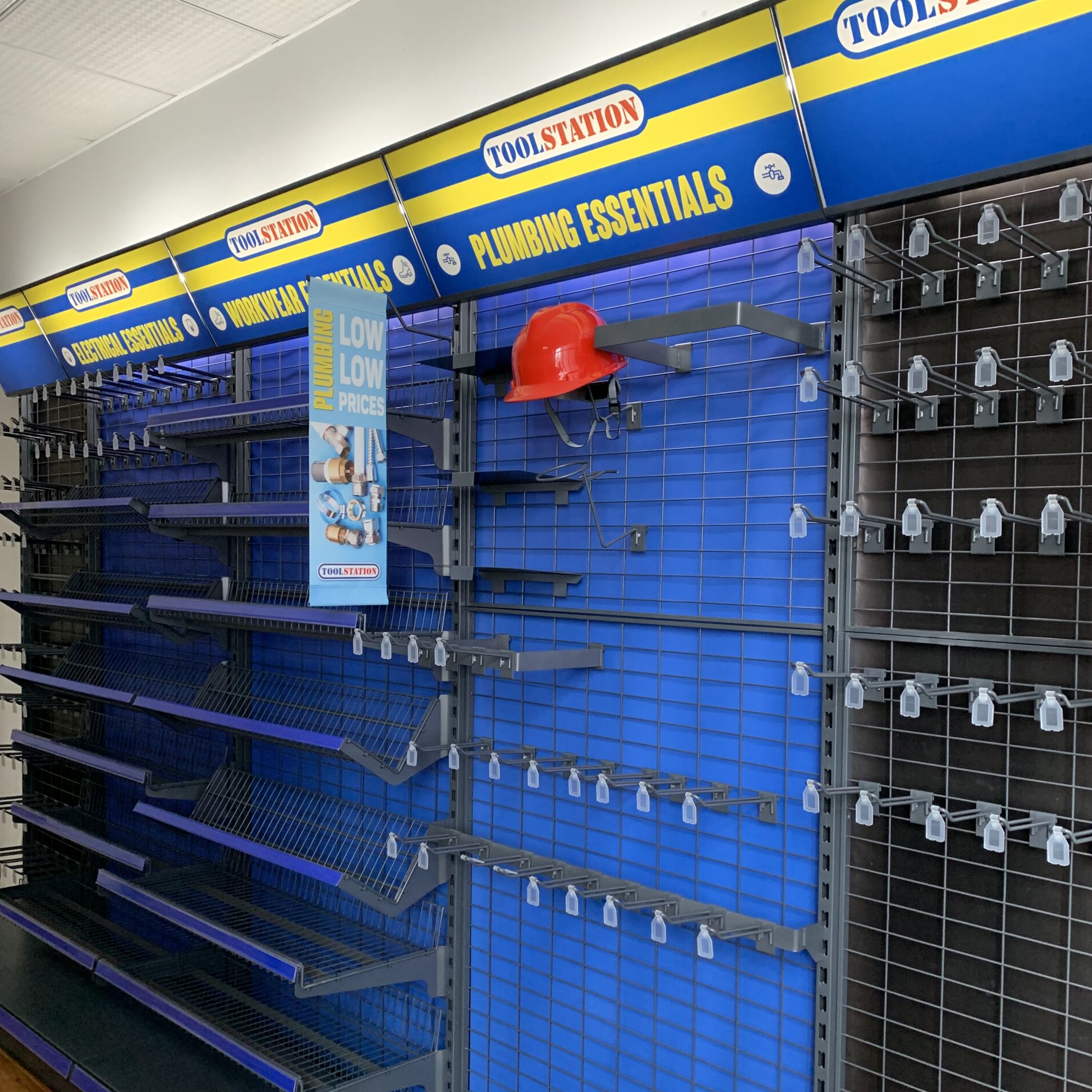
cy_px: 607
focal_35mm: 31
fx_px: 1106
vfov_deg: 52.4
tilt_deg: -1.4
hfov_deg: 52.5
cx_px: 541
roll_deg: -0.7
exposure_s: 1/60
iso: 200
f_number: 1.8
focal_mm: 4.25
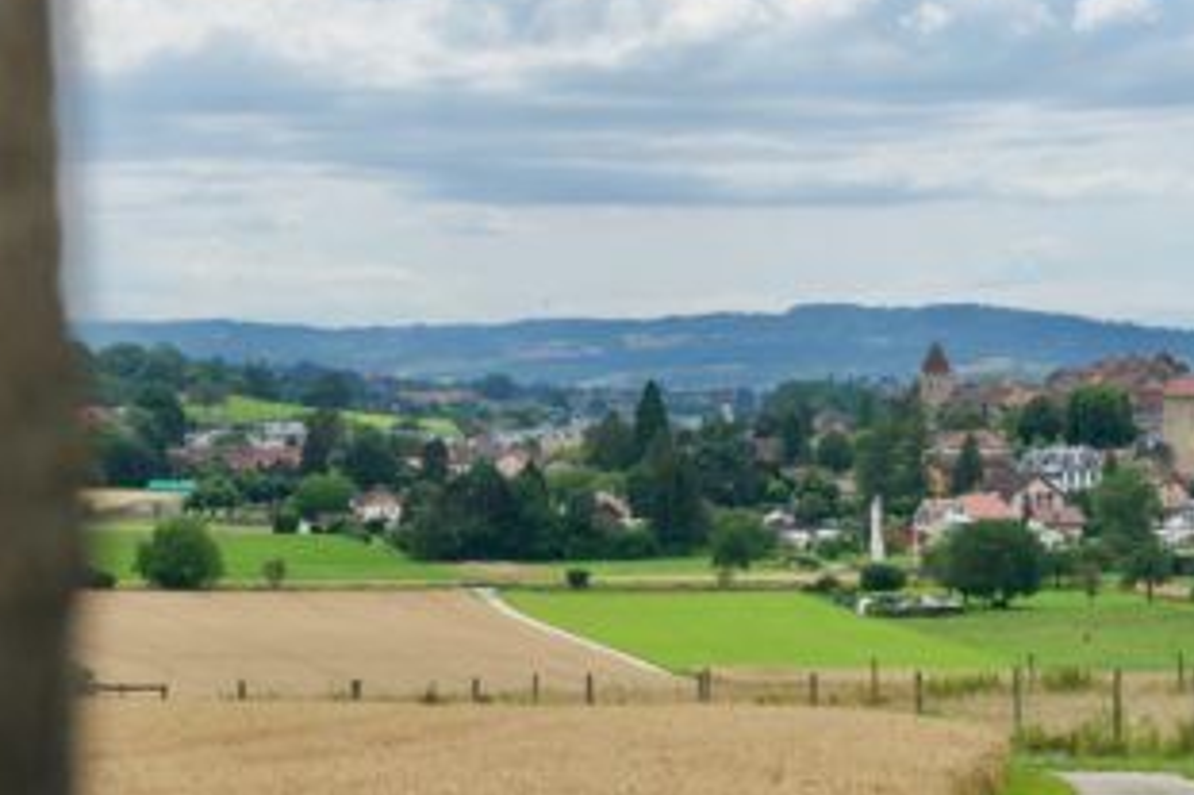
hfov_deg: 12.2
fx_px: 5569
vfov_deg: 8.2
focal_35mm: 168
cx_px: 964
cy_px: 526
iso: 200
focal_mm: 58
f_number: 7.1
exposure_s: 1/800
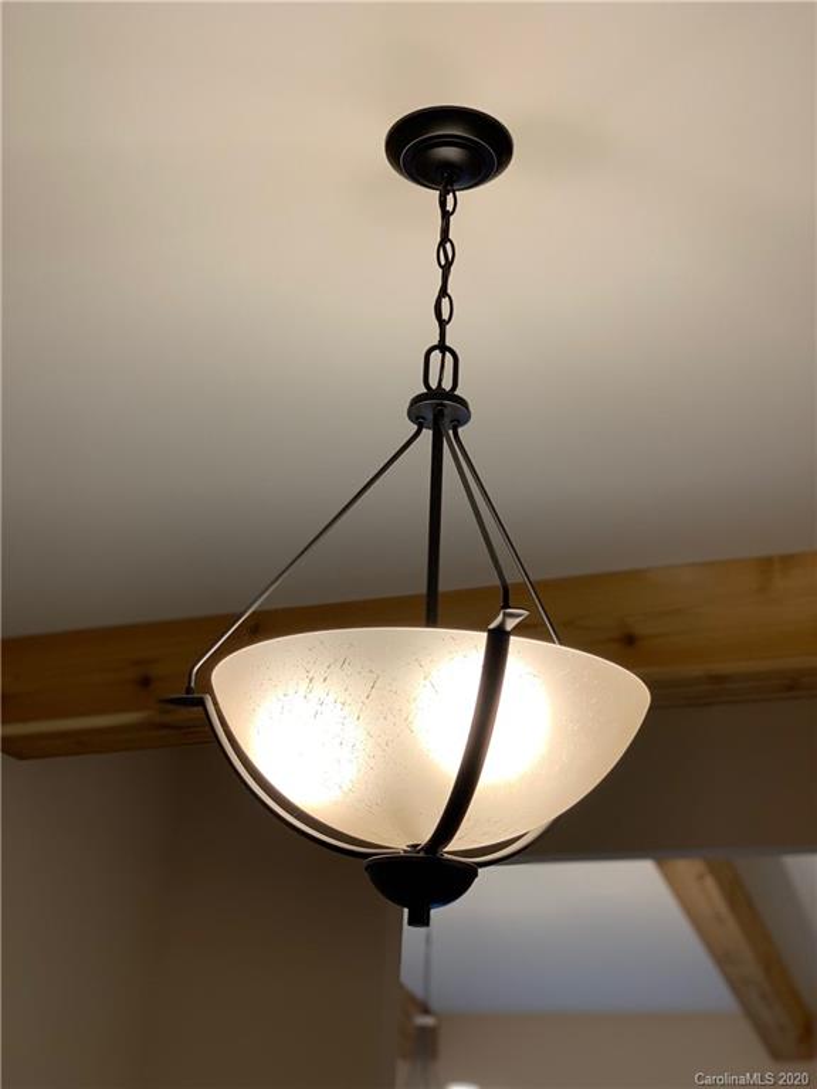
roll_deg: -2.6
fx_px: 1636
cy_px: 544
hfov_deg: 28.0
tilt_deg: +22.8
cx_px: 408
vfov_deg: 36.8
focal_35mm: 52
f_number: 2.4
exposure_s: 1/120
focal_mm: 6
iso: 100
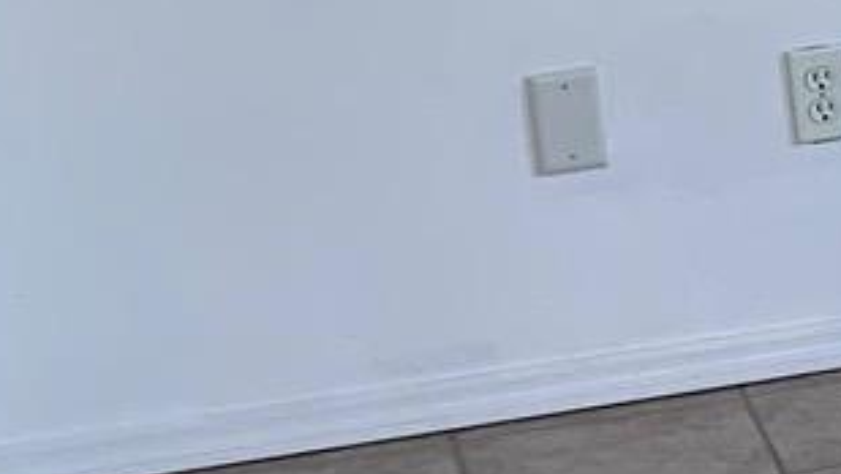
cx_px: 2621
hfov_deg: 9.1
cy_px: -177
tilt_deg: -12.8
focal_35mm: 185
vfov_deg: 6.5
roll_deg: +1.4
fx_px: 4127
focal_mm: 4.25
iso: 50
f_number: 1.8
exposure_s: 1/120
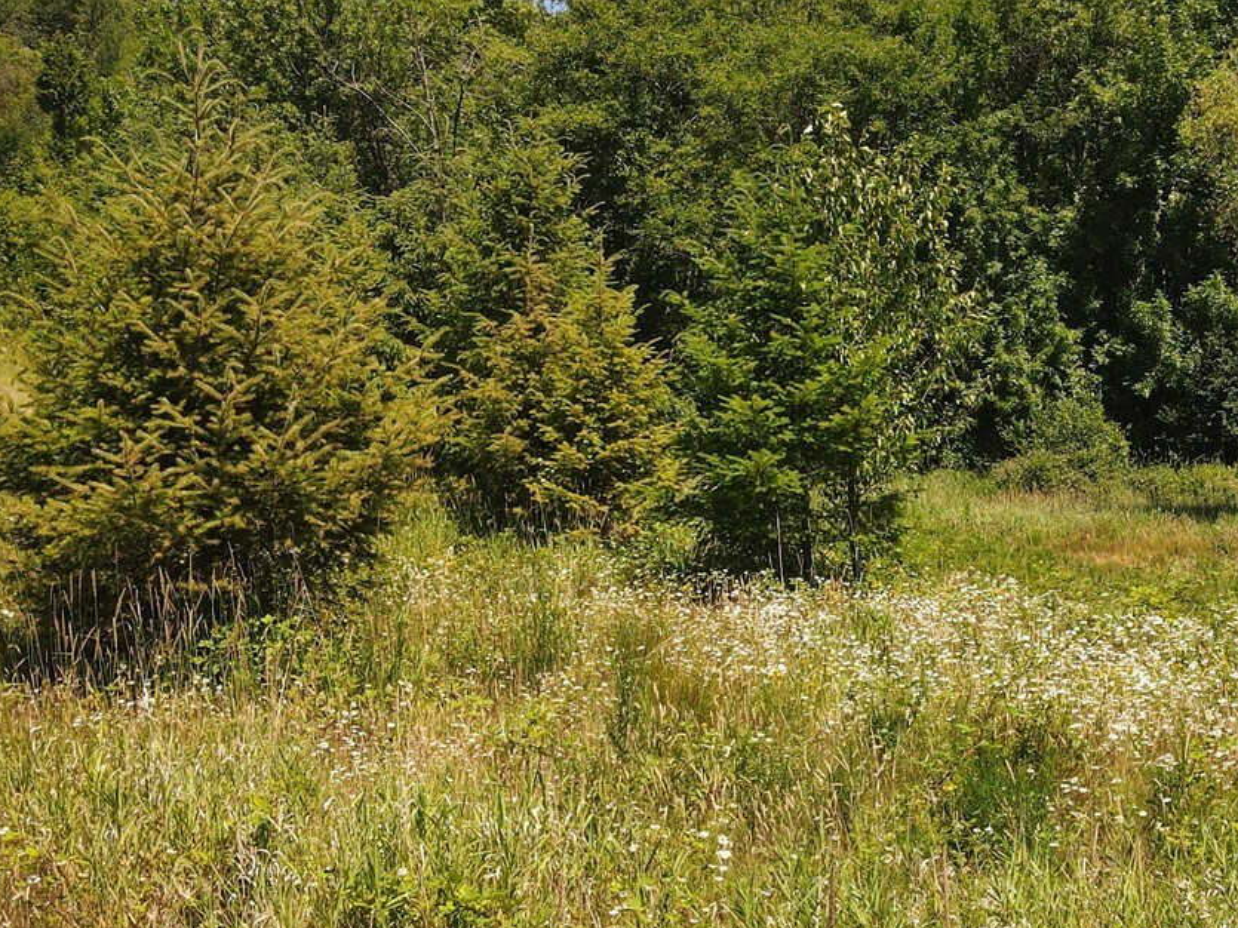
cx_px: 848
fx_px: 1645
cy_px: 544
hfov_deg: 40.6
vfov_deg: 31.4
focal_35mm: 46
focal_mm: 4.5
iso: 110
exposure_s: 1/500
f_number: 2.8
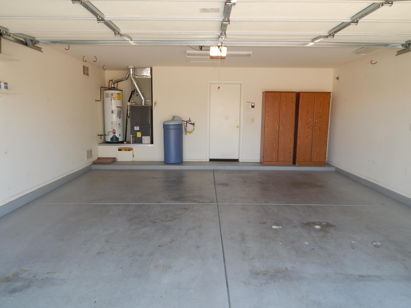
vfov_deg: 54.9
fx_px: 297
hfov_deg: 69.4
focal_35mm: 25
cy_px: 154
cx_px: 206
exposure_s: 1/125
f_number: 3.1
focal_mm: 4.5
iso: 125
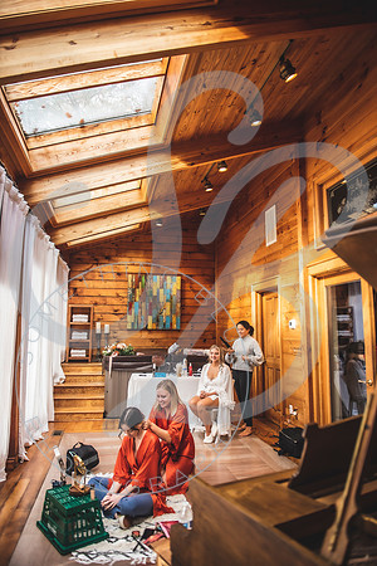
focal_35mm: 24
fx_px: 377
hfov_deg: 53.1
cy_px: 283
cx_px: 188
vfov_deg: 73.7
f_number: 2.8
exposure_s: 1/200
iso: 100
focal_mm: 24
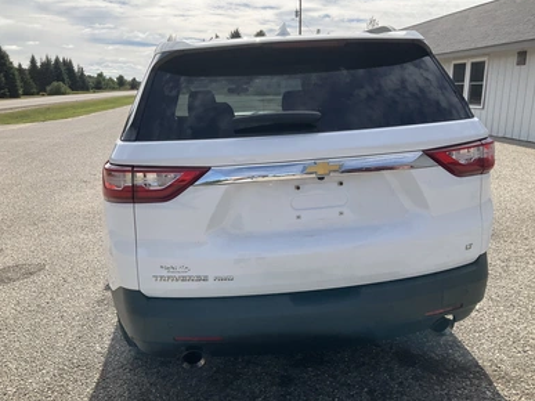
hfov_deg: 60.0
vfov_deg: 46.8
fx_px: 464
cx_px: 261
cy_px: 199
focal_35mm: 30
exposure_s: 1/1848
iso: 25
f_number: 1.8
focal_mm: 3
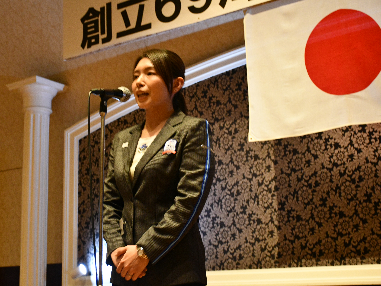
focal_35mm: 62
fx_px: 682
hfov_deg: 31.2
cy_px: 143
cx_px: 176
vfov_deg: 23.7
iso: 3600
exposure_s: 1/60
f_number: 4.2
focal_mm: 38
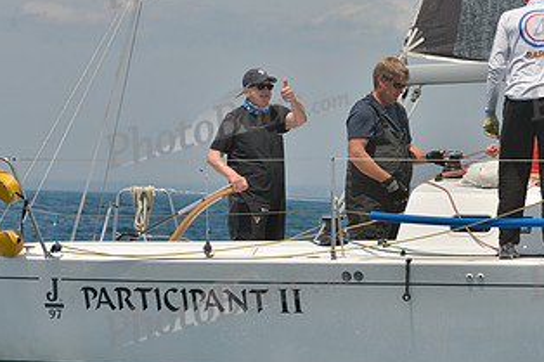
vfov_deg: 3.7
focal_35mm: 370
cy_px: 190
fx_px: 5588
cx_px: 440
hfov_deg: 5.6
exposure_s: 1/800
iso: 280
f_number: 10
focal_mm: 200
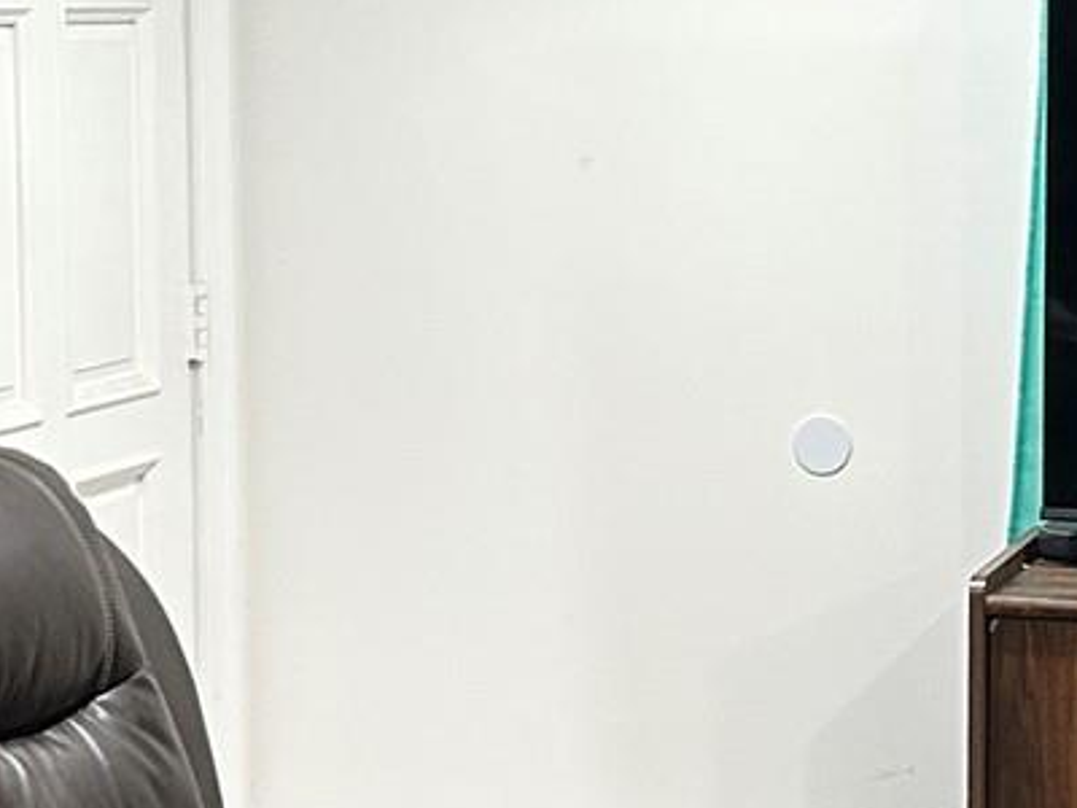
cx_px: 681
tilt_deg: -6.4
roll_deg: +0.8
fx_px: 4138
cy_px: 442
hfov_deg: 14.8
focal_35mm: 133
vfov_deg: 11.1
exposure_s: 1/60
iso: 200
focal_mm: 5.7
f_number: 1.5
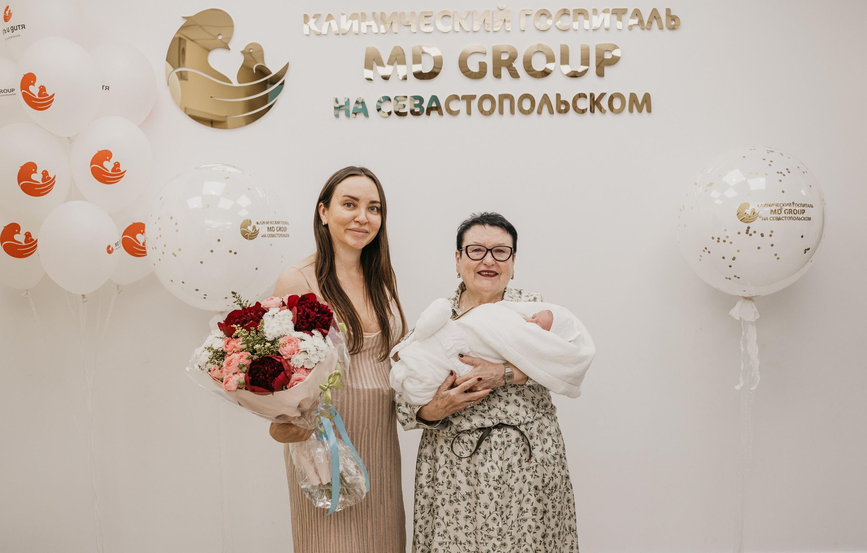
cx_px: 441
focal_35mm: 38
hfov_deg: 51.2
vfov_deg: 34.0
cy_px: 302
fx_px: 905
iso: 400
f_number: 4.5
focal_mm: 35
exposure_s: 1/160
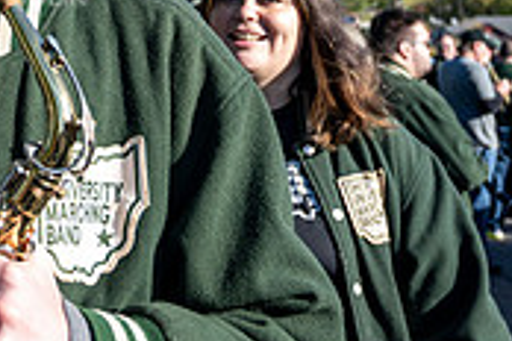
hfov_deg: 23.9
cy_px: -134
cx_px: -35
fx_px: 1138
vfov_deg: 16.0
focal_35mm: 80
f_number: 4
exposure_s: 1/500
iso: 125
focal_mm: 24
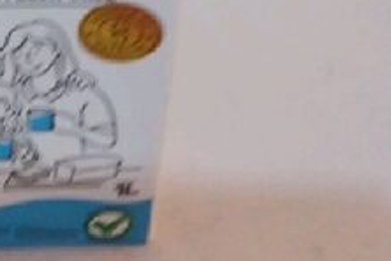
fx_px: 1097
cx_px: -130
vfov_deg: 12.7
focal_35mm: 101
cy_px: -150
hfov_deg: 18.6
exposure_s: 1/20
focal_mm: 2.91
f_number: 1.9
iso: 80
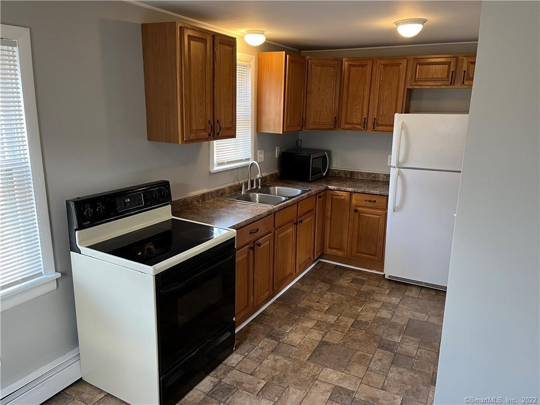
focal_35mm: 26
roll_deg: -0.6
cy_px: 202
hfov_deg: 67.3
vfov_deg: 53.1
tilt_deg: -14.1
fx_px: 406
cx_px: 270
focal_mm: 5.1
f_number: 1.6
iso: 125
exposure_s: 1/60
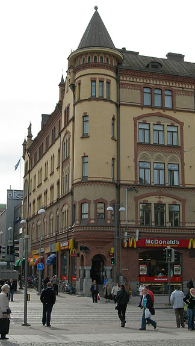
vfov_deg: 37.2
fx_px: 514
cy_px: 173
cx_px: 106
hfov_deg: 21.5
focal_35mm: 56
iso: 50
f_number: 5.4
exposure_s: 1/225
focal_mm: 10.6
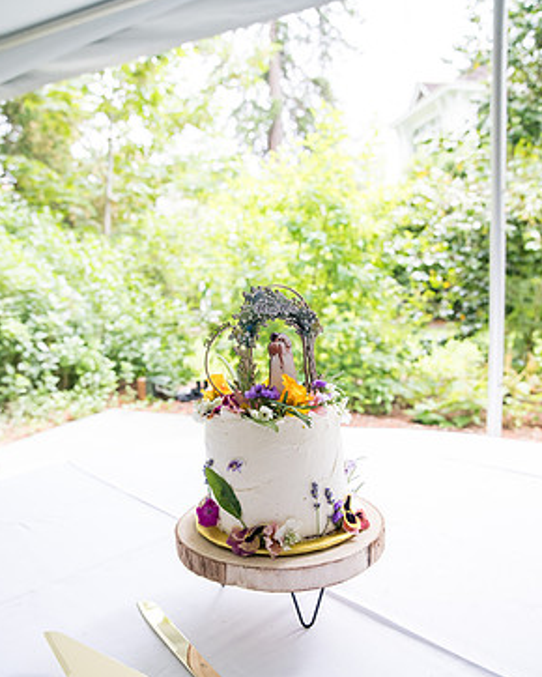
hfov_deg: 51.6
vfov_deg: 61.7
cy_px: 400
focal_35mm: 28
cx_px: 269
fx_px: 561
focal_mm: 24
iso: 1250
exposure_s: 1/320
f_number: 4
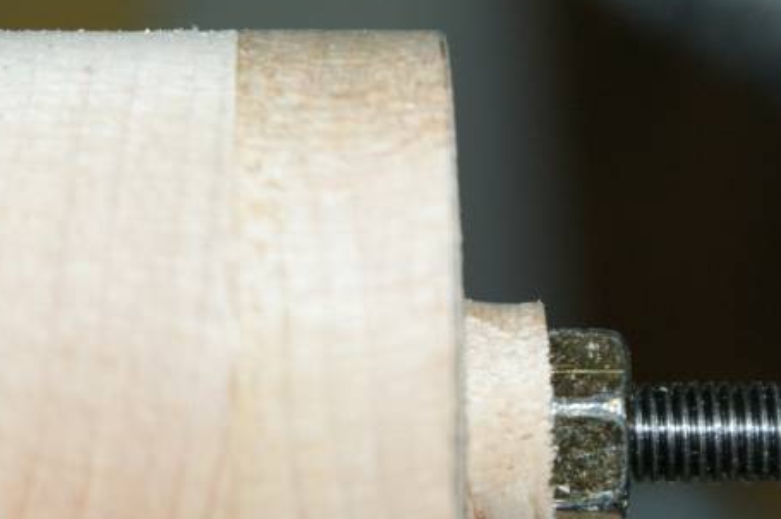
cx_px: 124
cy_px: 392
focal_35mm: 198
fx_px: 4289
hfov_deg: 10.4
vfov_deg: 6.9
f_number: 6.3
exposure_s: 1/100
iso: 400
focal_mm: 60
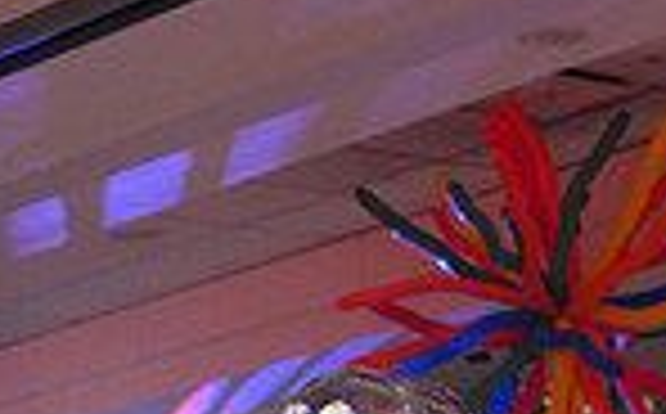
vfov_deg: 6.0
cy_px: 1233
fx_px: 3697
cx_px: 601
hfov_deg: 10.2
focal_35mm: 204
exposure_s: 1/400
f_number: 5.6
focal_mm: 51
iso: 5000
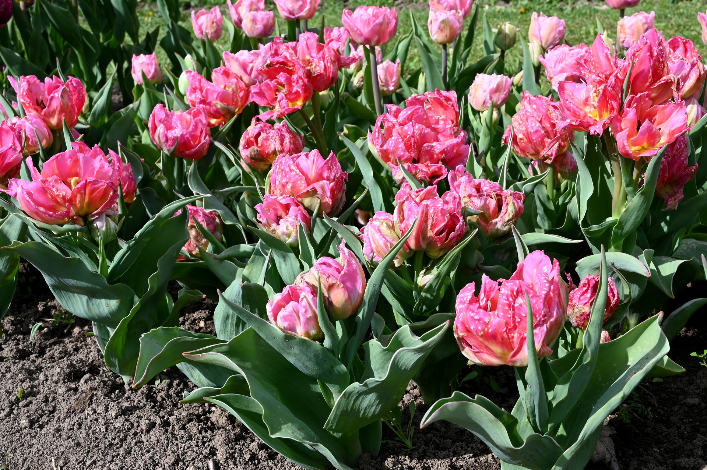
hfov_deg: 55.1
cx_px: 354
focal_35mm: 34
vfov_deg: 38.3
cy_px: 235
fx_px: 677
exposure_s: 1/60
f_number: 16
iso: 125
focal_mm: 34.5
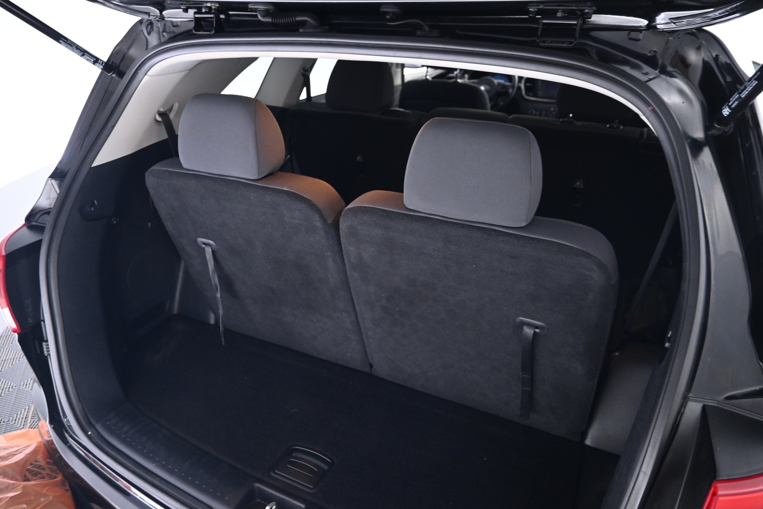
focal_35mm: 24
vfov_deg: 53.1
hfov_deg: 73.7
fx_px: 509
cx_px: 382
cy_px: 254
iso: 1600
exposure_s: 1/10
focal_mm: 16
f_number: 3.5
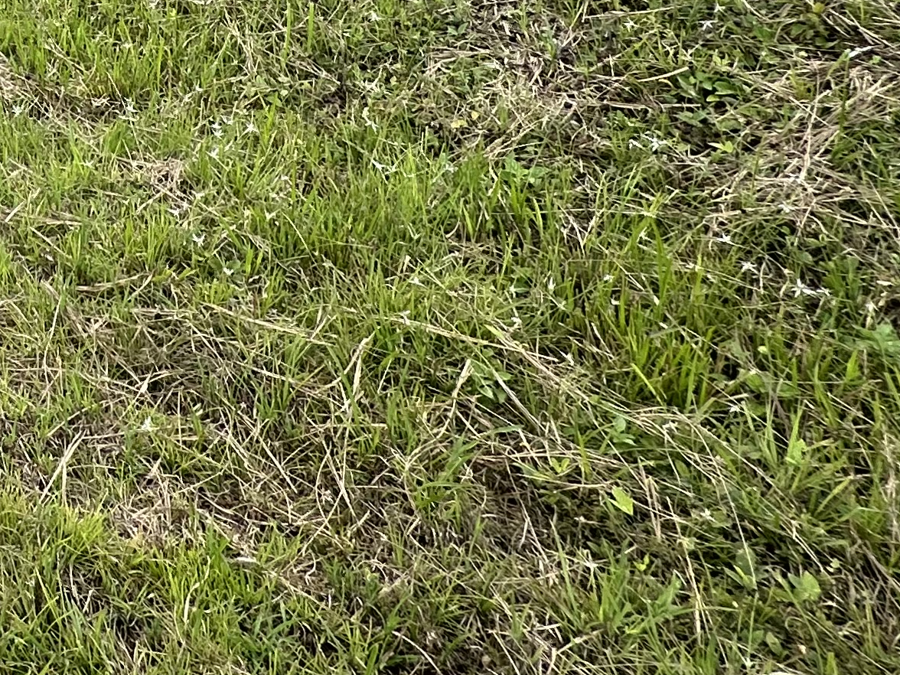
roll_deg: +0.1
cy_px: -328
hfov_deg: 28.4
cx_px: -399
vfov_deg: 24.1
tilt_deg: -1.9
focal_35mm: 48
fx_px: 1248
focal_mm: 2.22
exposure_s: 1/430
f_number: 2.2
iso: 40
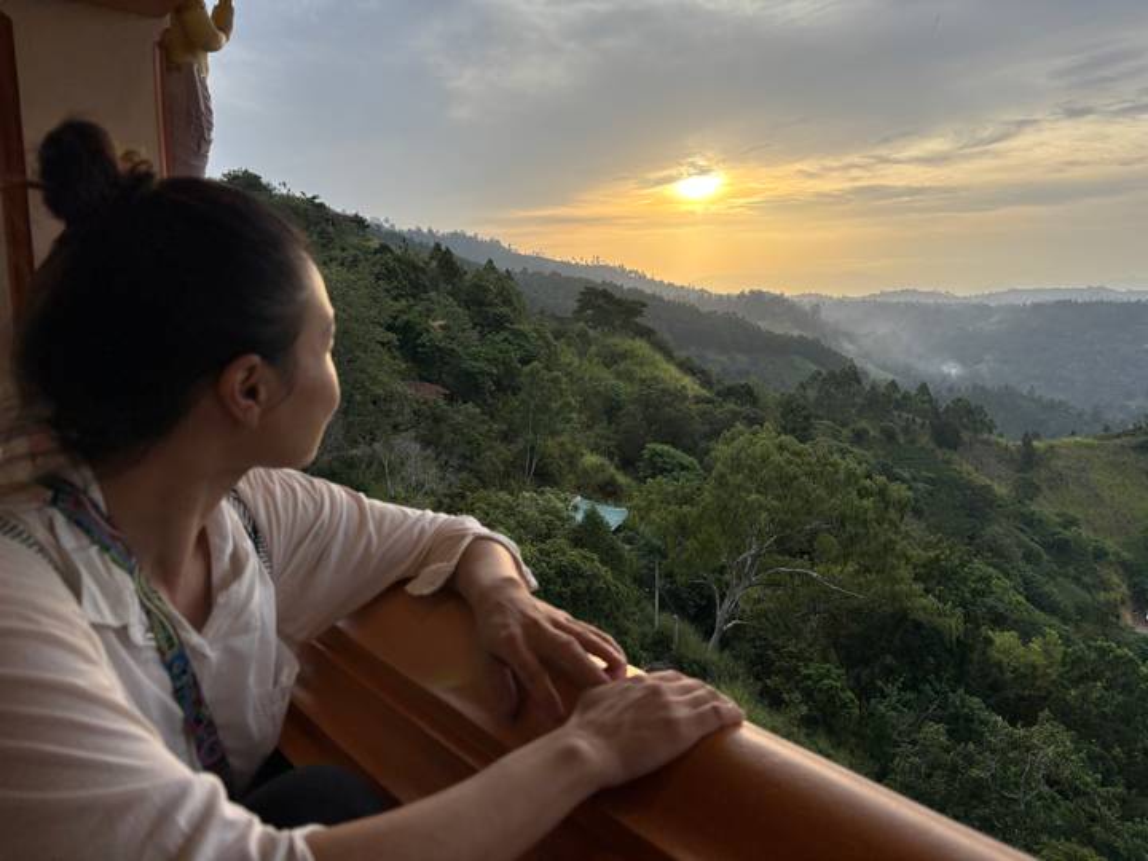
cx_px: 574
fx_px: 862
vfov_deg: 53.1
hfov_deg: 67.3
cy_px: 430
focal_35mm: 26
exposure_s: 1/1616
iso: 50
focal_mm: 5.96
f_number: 1.6
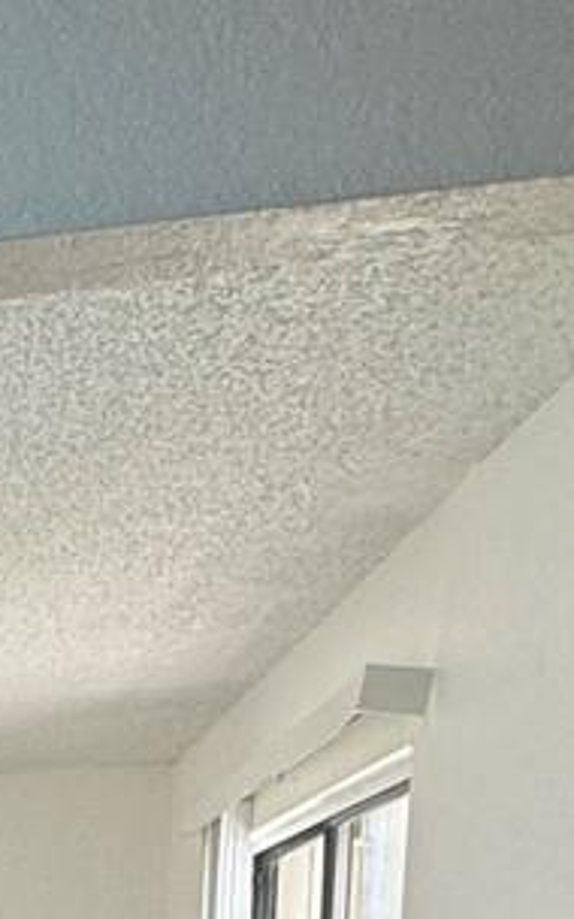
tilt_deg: -12.0
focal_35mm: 78
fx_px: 1952
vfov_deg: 21.6
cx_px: -529
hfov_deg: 14.3
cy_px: 1427
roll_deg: +1.5
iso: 80
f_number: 2.2
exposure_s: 1/120
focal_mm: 2.22
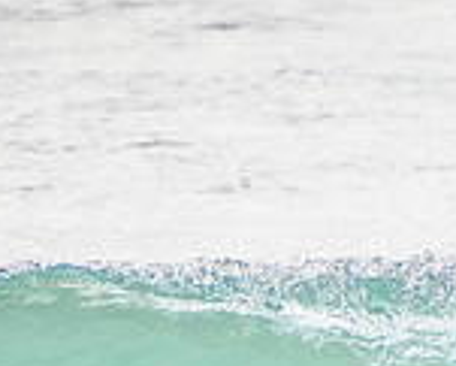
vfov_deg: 0.7
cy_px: 534
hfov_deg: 0.9
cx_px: 450
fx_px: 29170
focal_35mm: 2160
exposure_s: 1/2000
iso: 450
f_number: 5.6
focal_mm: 400
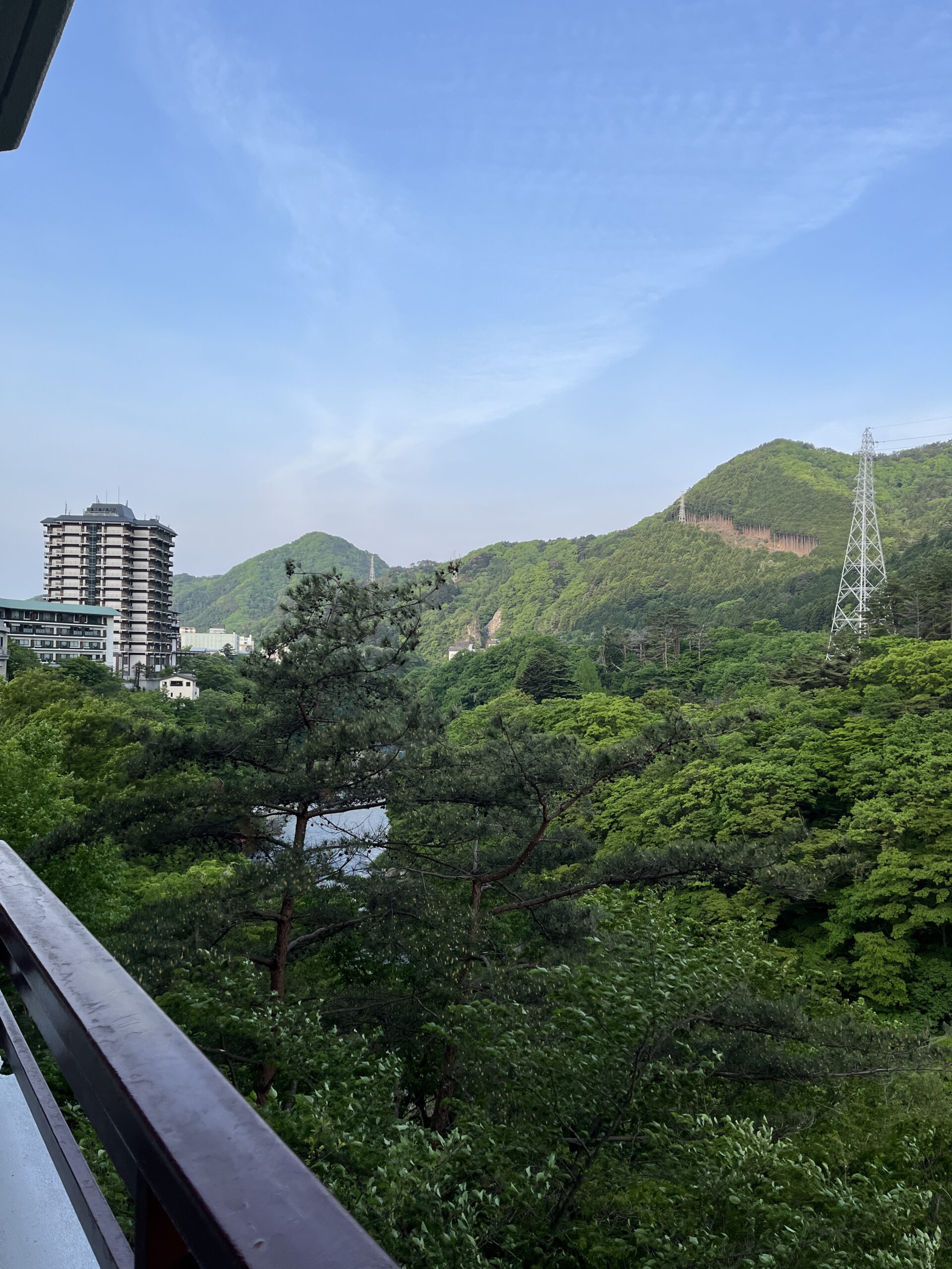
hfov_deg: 53.1
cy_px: 634
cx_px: 476
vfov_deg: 67.3
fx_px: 953
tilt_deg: +1.2
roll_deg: -1.8
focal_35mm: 26
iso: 50
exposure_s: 1/1086
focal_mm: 5.1
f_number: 1.6
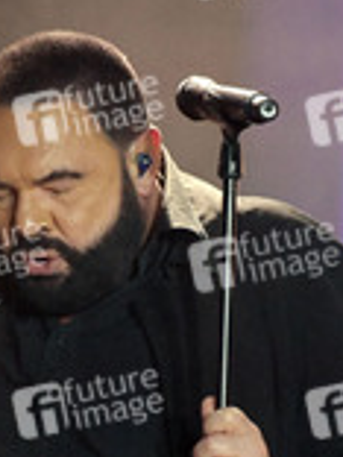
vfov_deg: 1.4
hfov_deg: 1.1
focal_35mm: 1387
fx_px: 18325
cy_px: 331
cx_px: 10
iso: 12800
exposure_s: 1/800
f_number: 5.6
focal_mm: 500
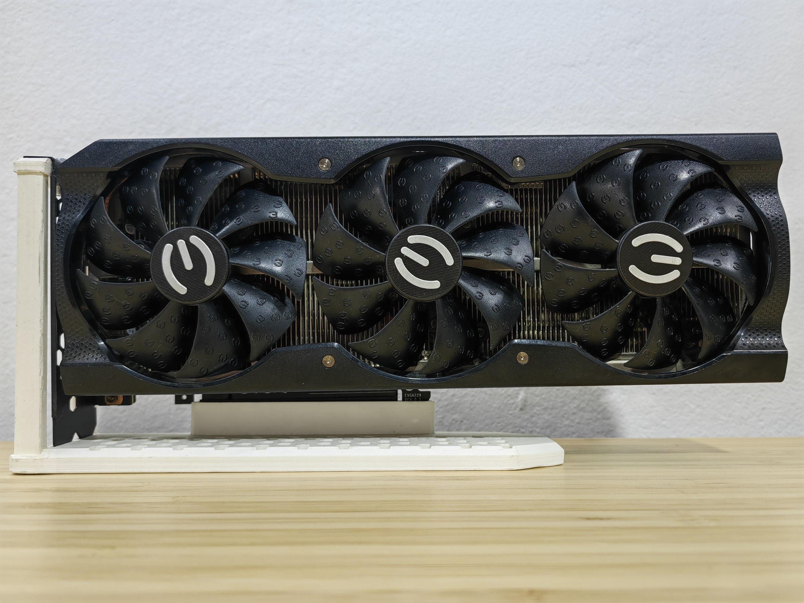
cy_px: 302
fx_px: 627
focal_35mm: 27
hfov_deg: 65.3
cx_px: 402
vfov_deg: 51.4
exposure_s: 1/33.3
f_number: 1.8
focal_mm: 5.54
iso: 400
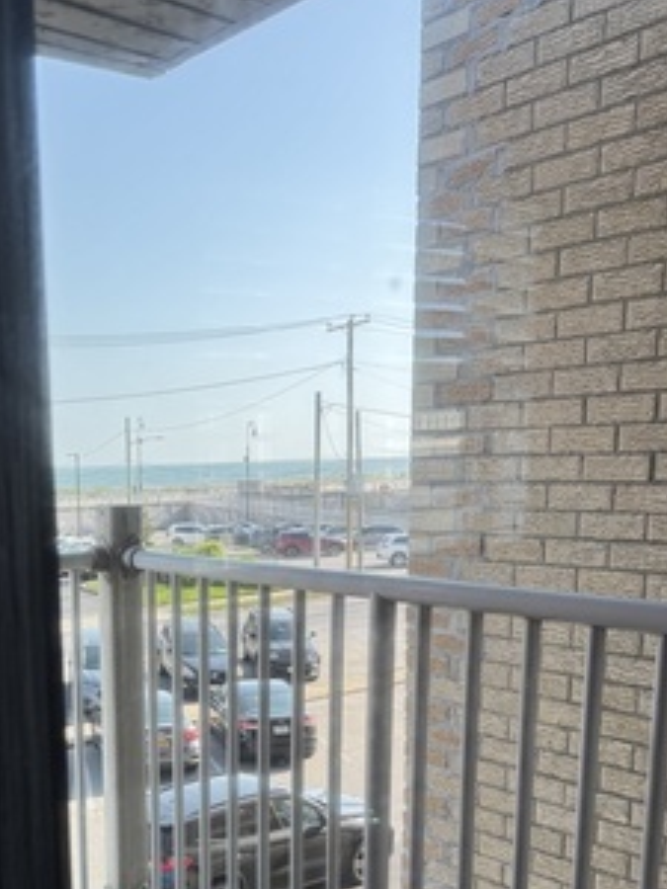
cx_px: 153
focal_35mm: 40
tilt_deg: -10.7
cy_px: 658
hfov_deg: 35.0
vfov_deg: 45.3
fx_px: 1028
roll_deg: +1.9
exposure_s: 1/925
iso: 80
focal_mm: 6.76
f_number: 1.78
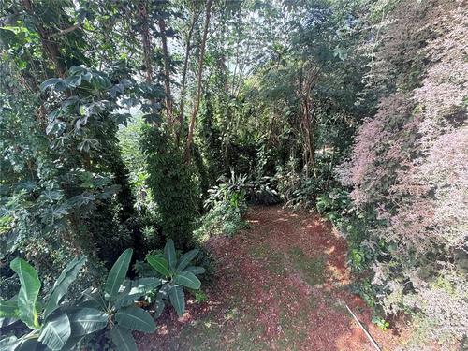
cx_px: 234
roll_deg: +1.1
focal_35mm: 14
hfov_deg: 102.1
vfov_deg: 85.7
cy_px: 176
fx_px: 189
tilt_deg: -20.5
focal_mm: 2.22
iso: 64
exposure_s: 1/104
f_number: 2.2
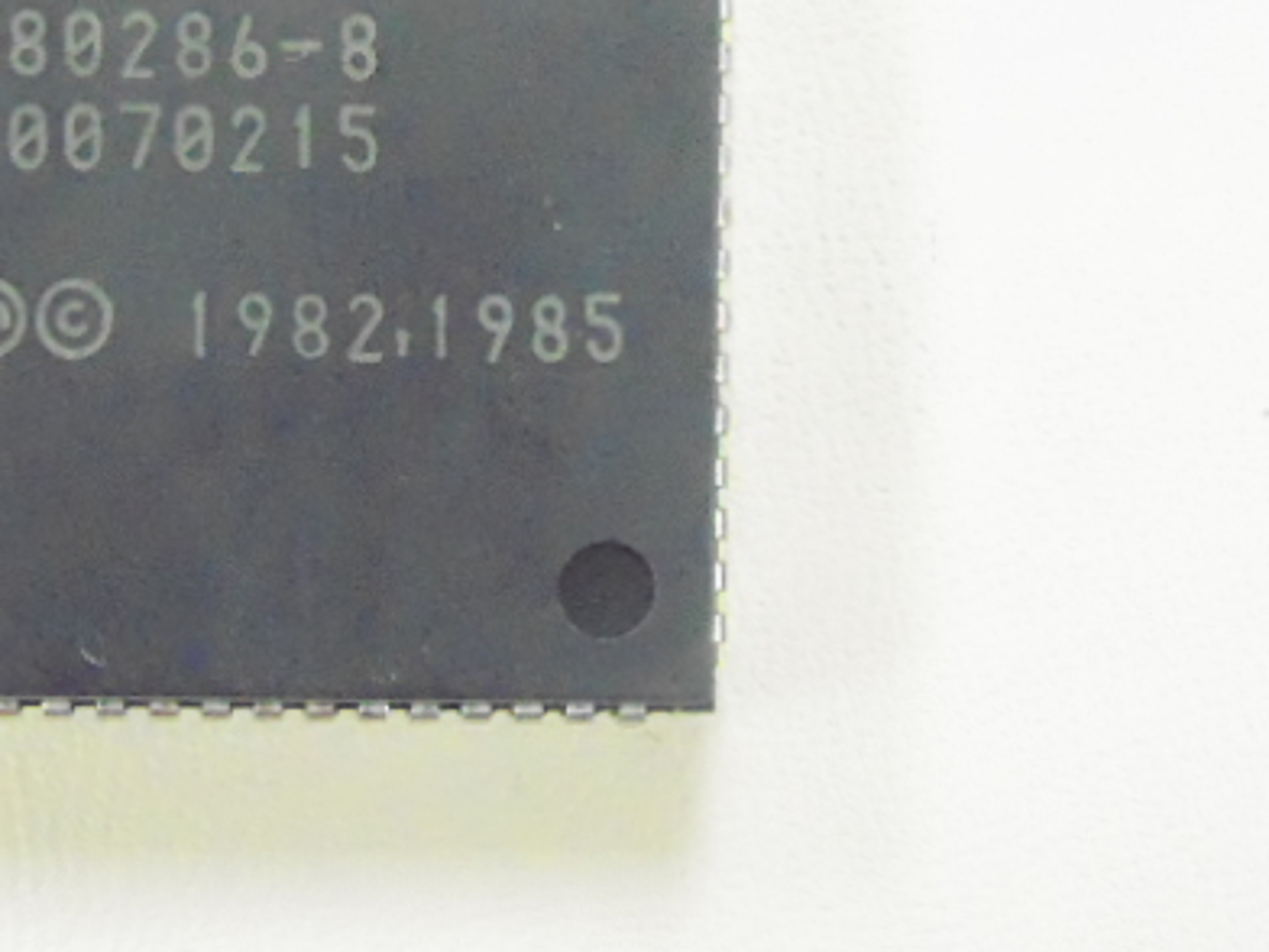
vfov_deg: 13.9
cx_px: 246
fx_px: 3886
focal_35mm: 106
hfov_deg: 18.4
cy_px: 269
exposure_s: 1/80
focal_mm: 11.7
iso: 3200
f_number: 4.1
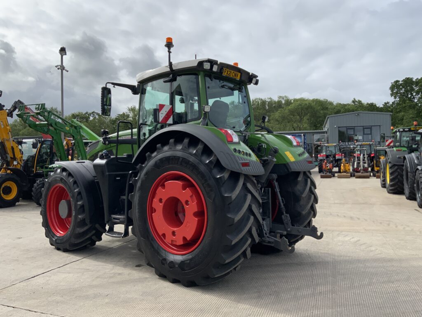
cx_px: 211
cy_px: 158
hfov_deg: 61.7
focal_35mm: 29
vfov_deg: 48.2
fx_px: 354
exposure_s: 1/2227
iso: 16
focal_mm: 3
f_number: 1.8
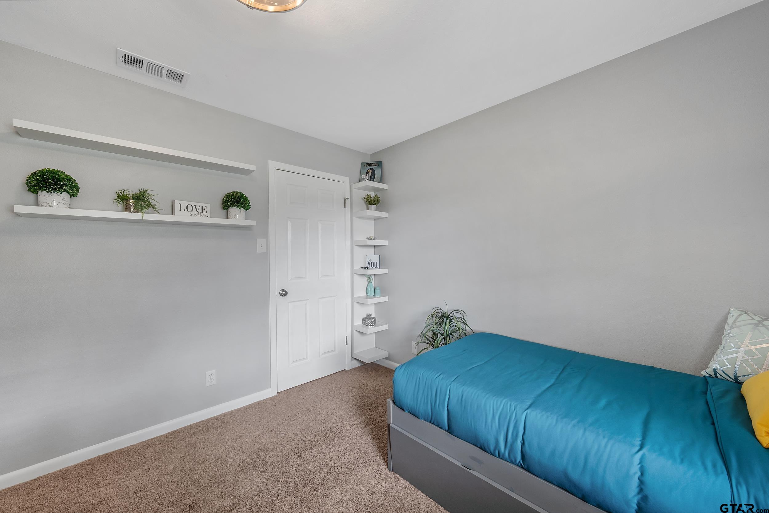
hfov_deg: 104.3
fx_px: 299
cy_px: 256
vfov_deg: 81.2
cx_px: 384
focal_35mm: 14
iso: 800
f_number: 8
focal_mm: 14
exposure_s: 1/20
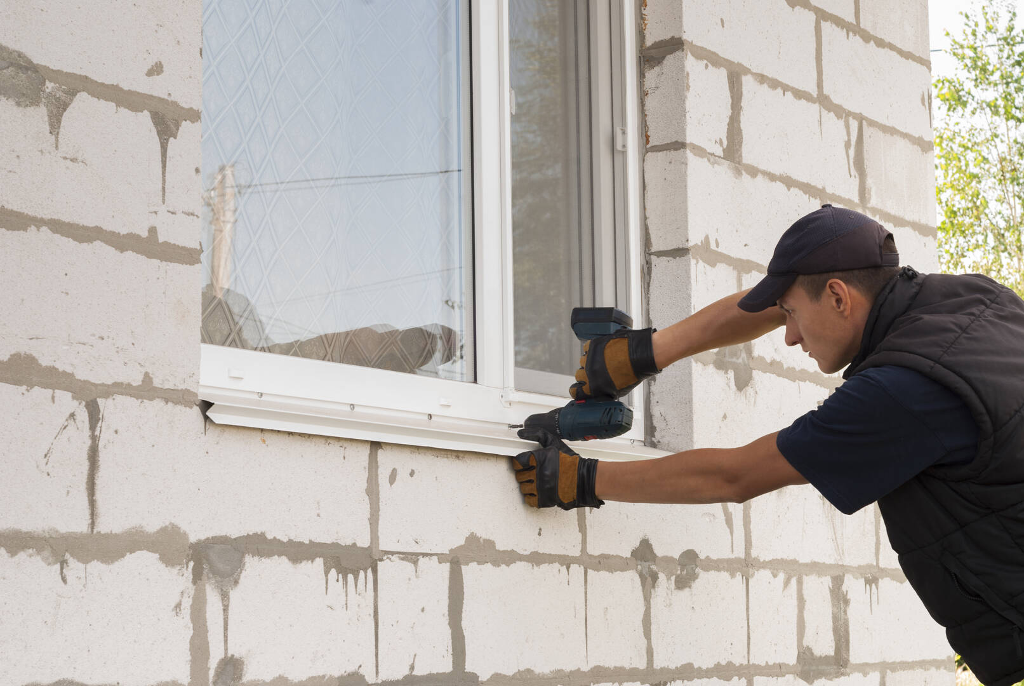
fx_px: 2136
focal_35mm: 75
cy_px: 343
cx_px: 512
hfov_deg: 27.0
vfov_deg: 18.2
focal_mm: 50
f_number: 10
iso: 100
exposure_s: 1/20
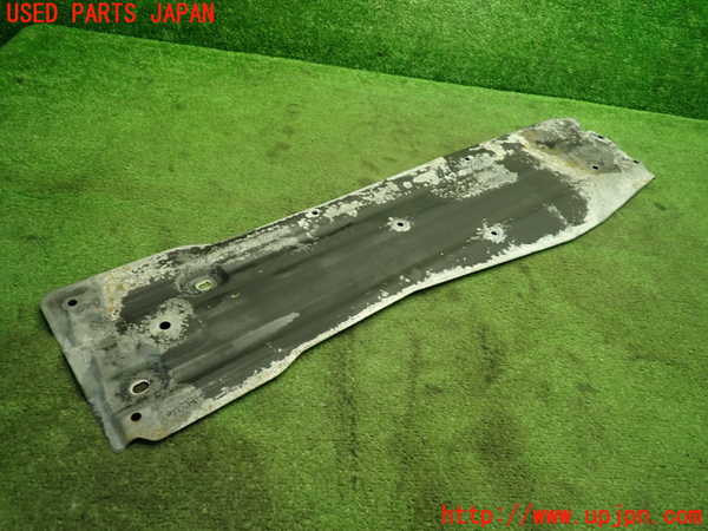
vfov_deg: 54.9
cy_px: 266
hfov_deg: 69.4
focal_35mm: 25
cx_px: 354
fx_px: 511
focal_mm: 4.5
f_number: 2
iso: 200
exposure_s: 1/40
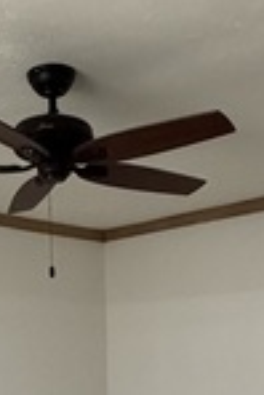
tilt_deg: -10.5
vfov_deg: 27.1
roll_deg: +0.4
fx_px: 691
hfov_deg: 21.5
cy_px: 504
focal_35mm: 63
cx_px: 75
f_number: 2.2
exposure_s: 1/60
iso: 500
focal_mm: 2.22
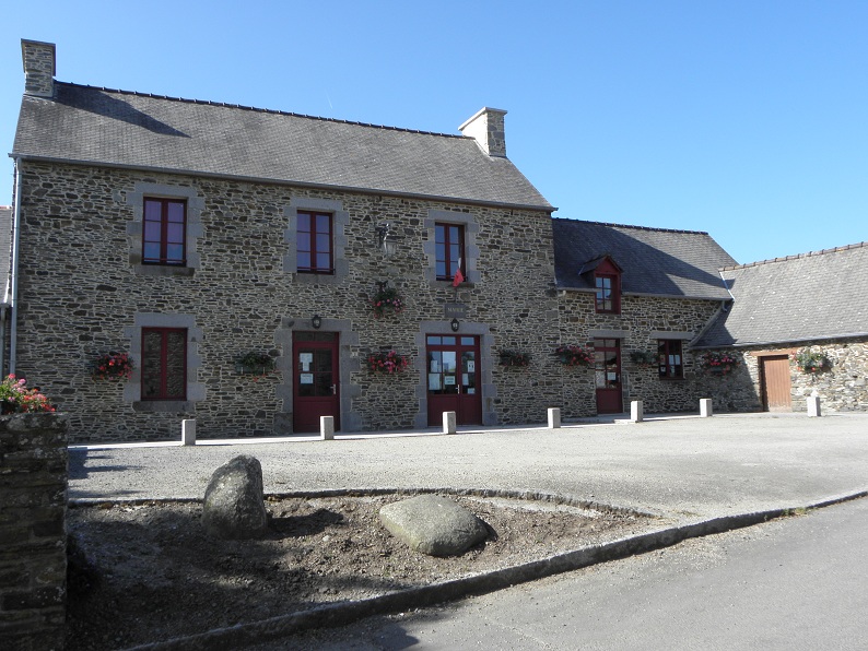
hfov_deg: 58.3
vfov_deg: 45.5
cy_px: 326
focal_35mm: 31
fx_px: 778
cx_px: 434
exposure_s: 1/125
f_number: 5.6
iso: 64
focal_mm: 5.52
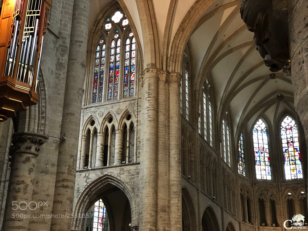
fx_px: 463
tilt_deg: +23.6
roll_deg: -0.8
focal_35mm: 52
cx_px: 154
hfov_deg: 36.8
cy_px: 116
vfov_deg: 28.0
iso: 160
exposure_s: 1/17
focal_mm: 6
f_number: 2.4
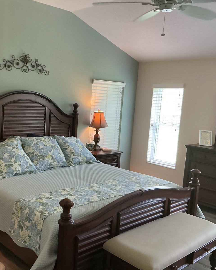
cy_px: 135
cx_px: 68
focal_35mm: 38
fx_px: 304
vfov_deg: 47.9
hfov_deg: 38.6
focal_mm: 3
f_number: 1.8
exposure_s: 1/60
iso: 160
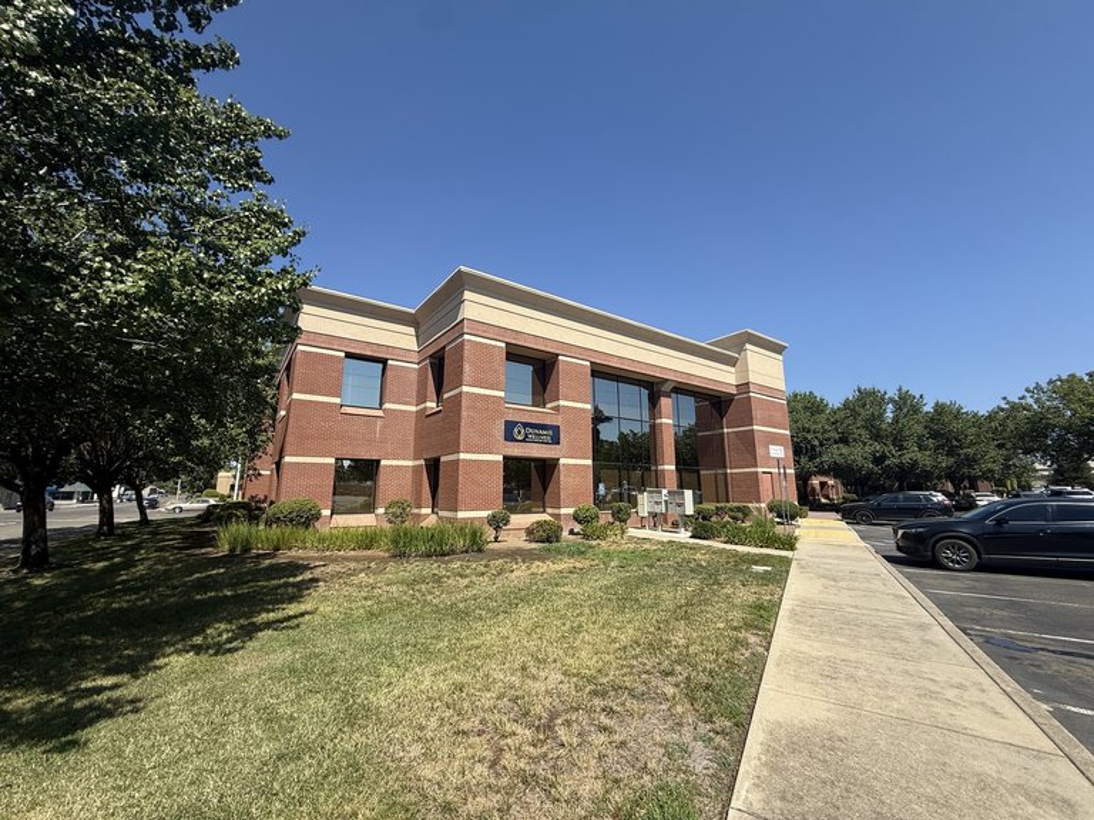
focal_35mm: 14
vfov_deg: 85.7
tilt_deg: +10.9
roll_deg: +0.1
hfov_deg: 102.1
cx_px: 547
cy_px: 410
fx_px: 442
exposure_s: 1/2092
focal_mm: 2.22
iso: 50
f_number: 2.2
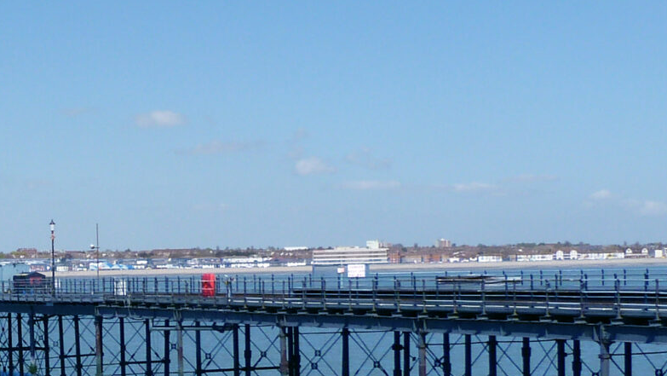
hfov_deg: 22.2
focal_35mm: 89
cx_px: -118
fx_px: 1575
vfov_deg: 13.6
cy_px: 286
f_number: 5.6
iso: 80
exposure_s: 1/400
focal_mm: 4.5
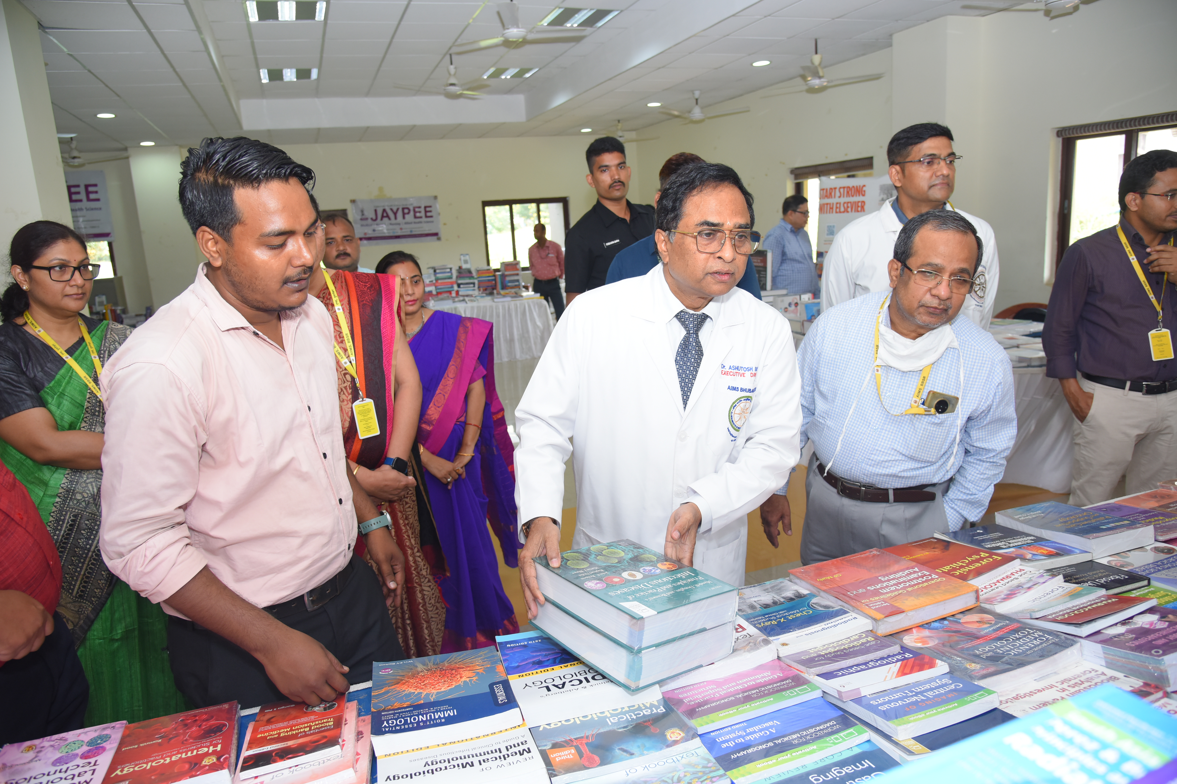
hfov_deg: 73.7
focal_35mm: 24
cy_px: 392
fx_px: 785
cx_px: 588
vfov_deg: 53.1
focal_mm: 24
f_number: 5
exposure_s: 1/125
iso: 800
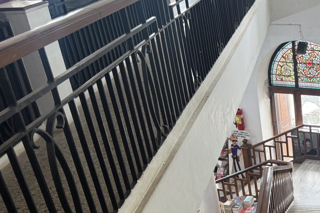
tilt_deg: -29.2
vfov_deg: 24.4
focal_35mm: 54
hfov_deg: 33.6
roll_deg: +3.1
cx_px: 322
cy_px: 187
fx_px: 480
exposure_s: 1/50
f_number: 1.78
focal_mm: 6.76
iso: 125
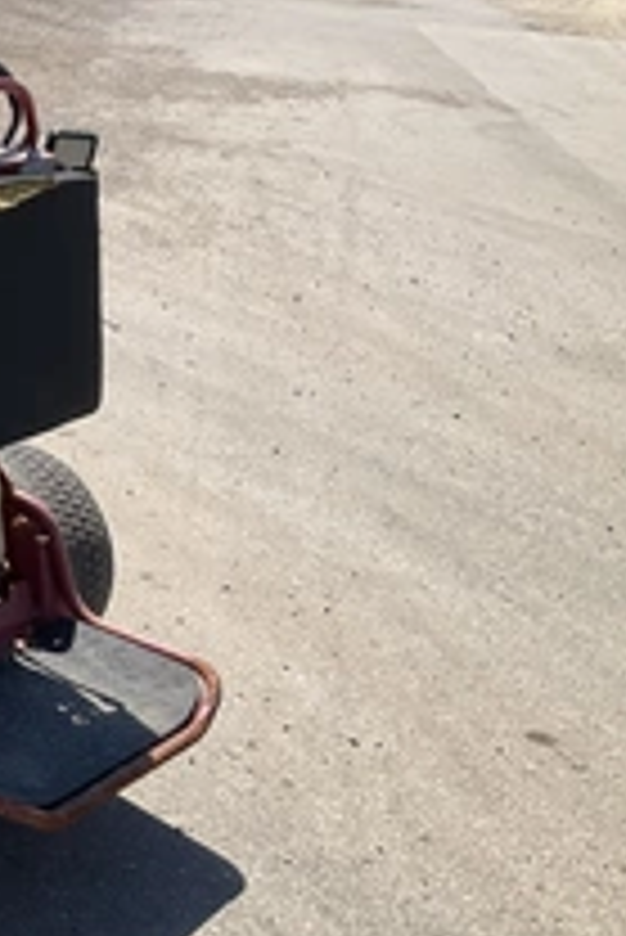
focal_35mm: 58
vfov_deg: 34.5
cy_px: 482
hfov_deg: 20.7
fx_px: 1510
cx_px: -252
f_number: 1.8
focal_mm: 3
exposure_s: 1/1342
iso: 25
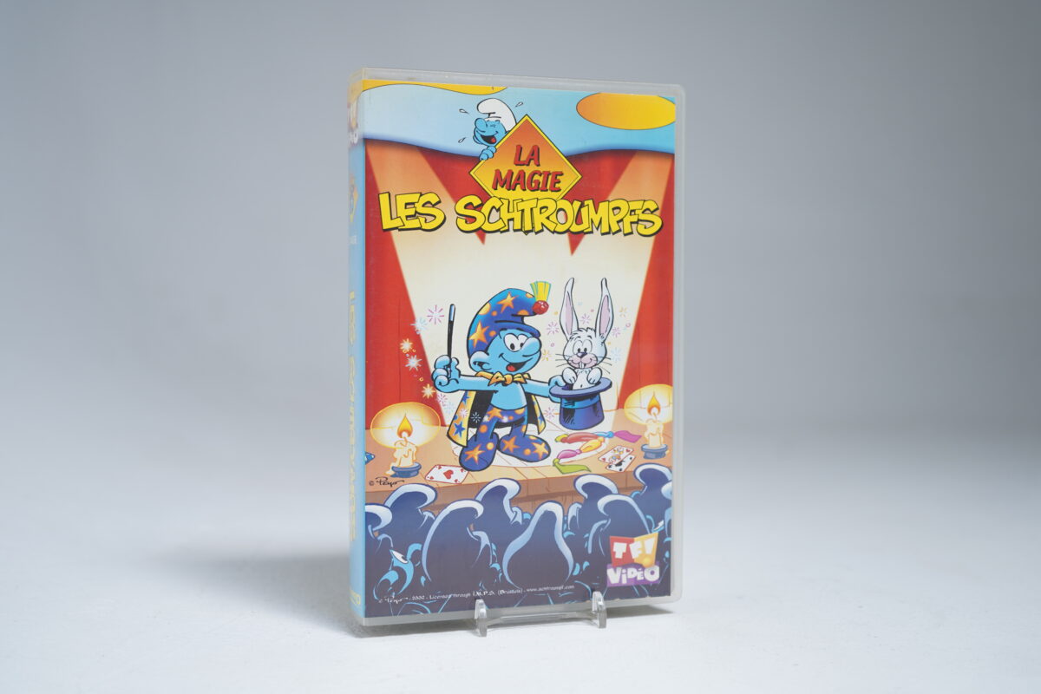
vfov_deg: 32.6
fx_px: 1185
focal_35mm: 41
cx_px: 520
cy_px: 347
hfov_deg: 47.4
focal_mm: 41
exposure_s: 1/15
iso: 160
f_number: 4.5
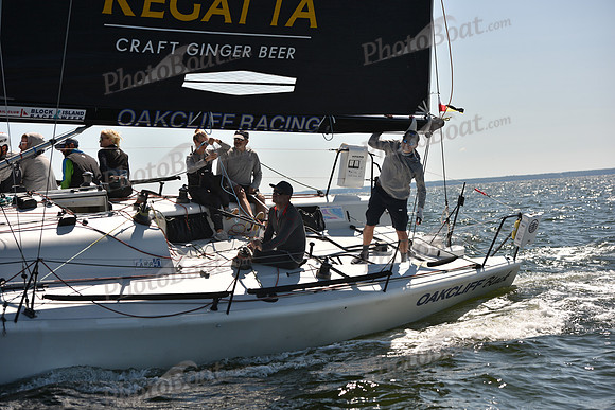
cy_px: 205
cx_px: 308
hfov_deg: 25.4
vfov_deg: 17.1
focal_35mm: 80
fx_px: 1367
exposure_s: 1/800
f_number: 5
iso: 250
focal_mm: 80
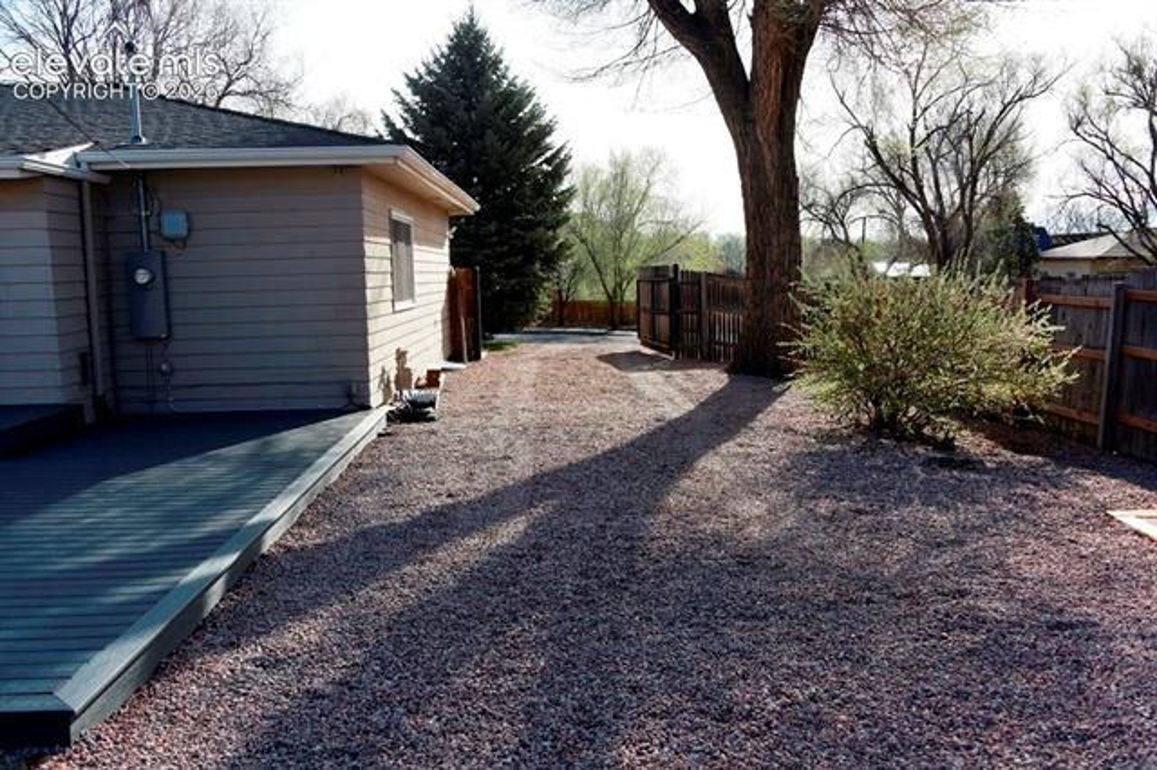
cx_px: 578
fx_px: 1028
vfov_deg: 41.1
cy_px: 385
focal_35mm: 32
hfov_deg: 58.7
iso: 100
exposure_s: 1/200
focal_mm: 32
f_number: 7.1
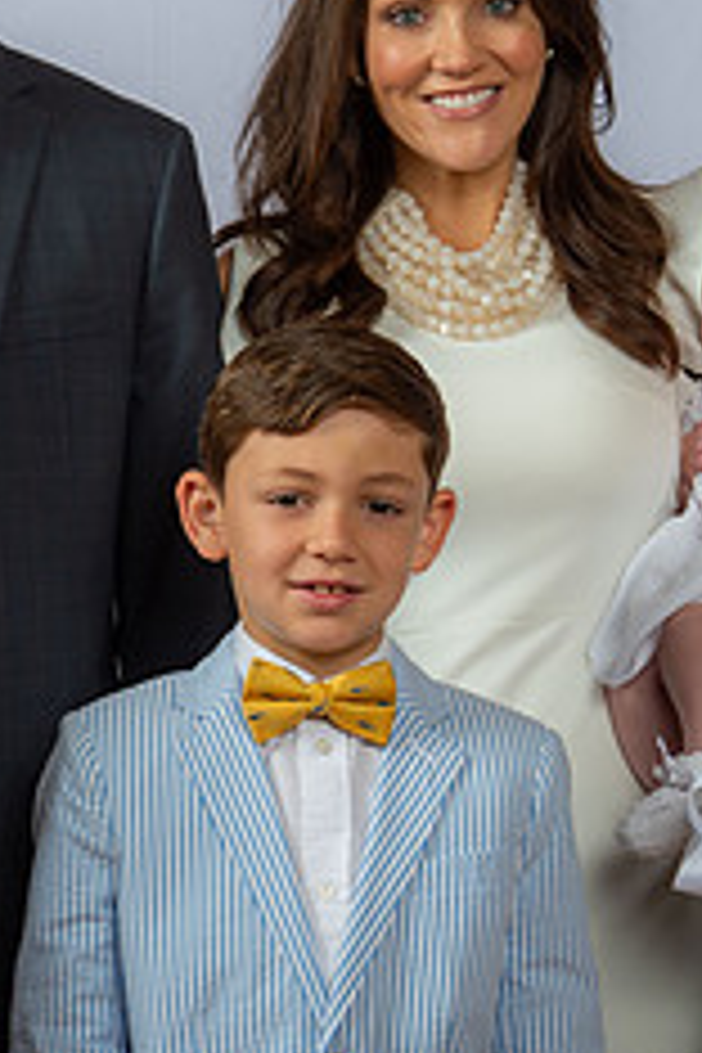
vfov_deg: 15.9
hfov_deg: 10.6
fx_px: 3773
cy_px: 513
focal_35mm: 129
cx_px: 189
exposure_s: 1/200
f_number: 6.3
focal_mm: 52
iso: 250
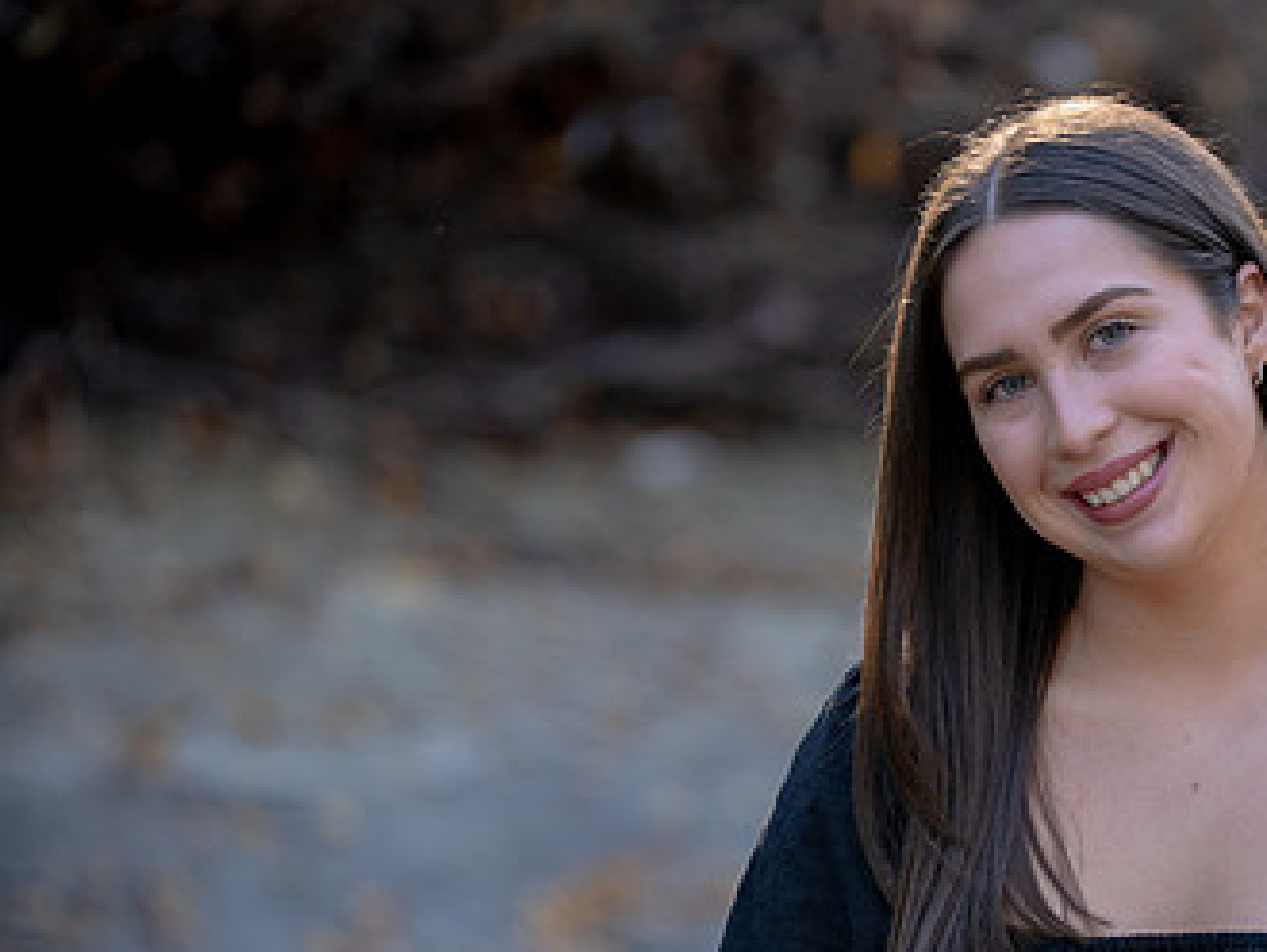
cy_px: 729
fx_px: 12087
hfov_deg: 6.0
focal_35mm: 330
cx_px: 1089
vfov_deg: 4.5
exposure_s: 1/320
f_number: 2.8
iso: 250
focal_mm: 165
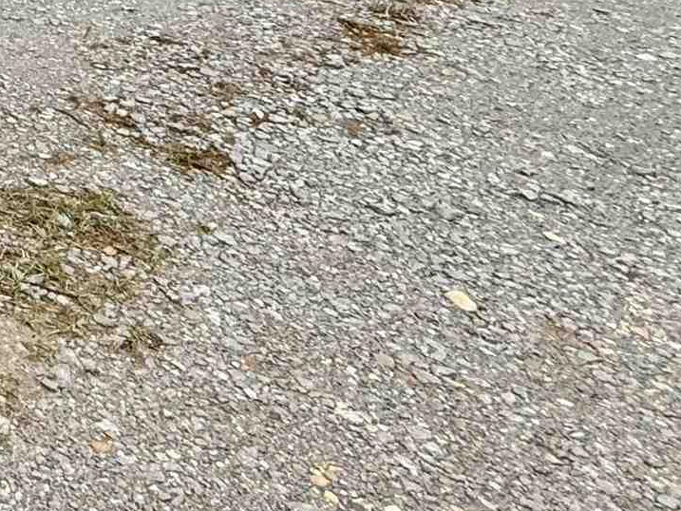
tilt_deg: -1.8
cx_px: -625
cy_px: -373
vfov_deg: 19.3
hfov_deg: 20.0
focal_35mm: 60
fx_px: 1181
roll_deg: -0.1
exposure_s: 1/1285
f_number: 2.2
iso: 64
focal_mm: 2.22
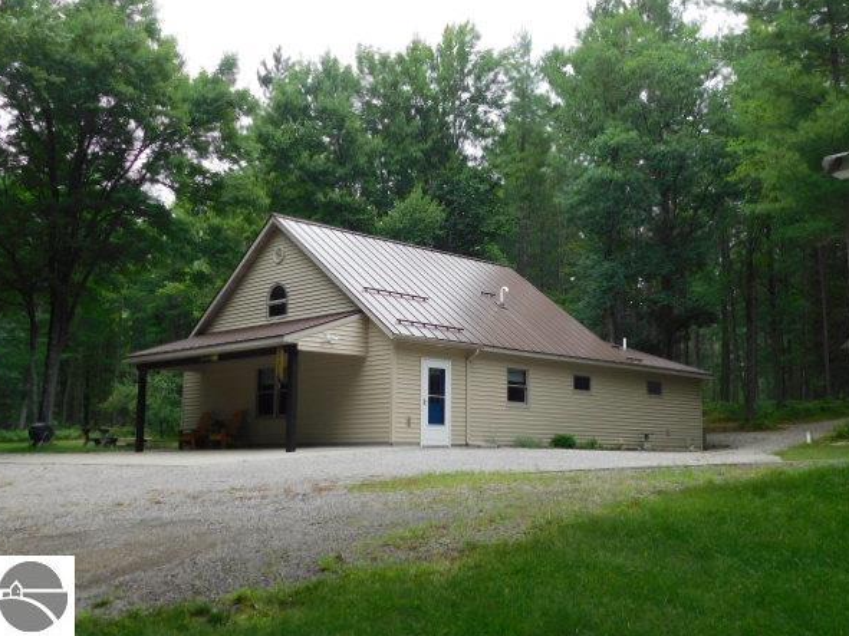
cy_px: 296
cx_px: 441
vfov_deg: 36.8
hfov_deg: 47.9
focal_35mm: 39
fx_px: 956
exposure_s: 1/320
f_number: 3.5
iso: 125
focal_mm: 6.3
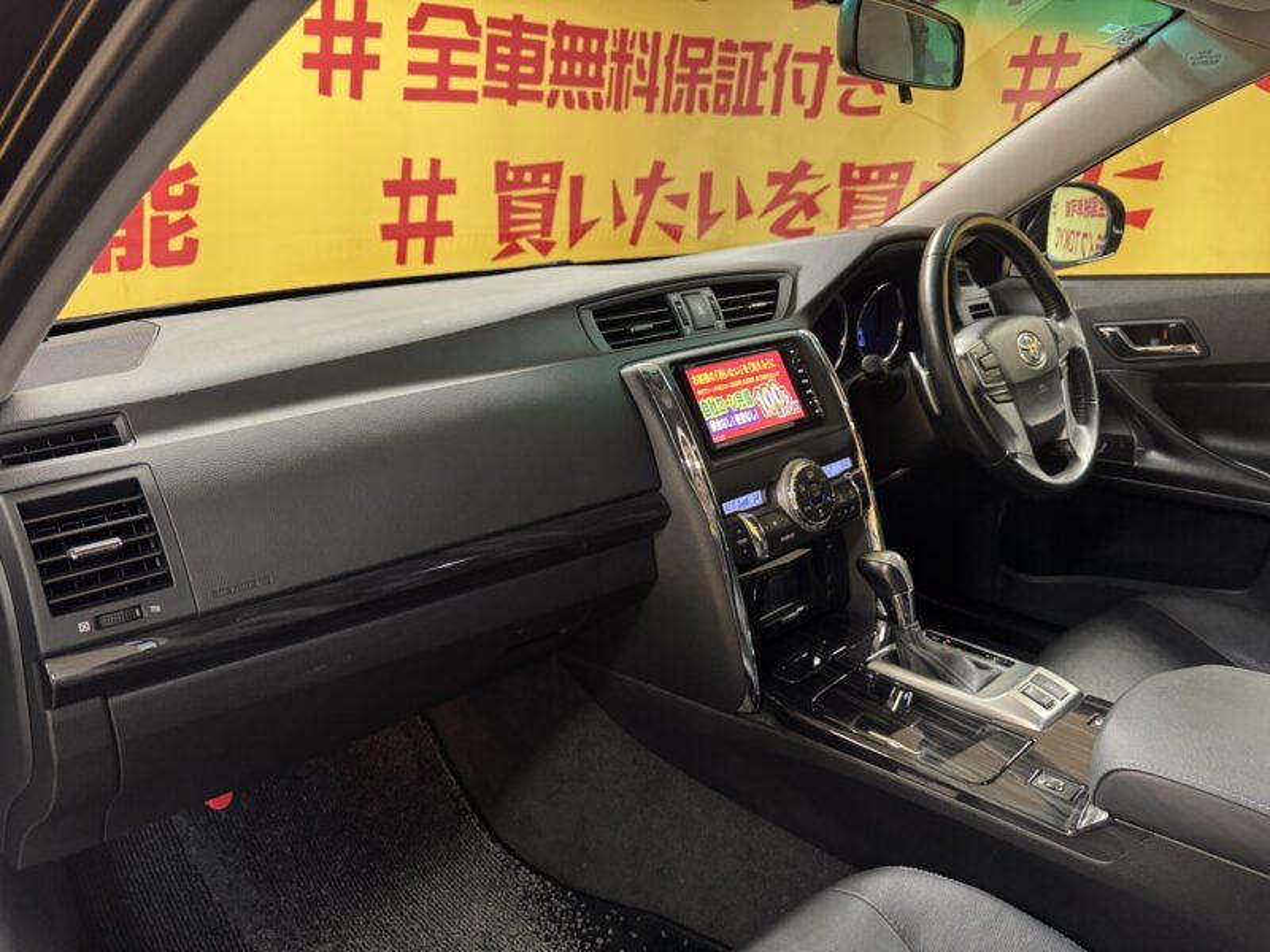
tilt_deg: -17.1
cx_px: 635
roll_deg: +1.5
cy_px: 476
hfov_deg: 71.6
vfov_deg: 56.8
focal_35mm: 24
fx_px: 881
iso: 400
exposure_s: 1/50
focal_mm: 6.76
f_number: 1.78
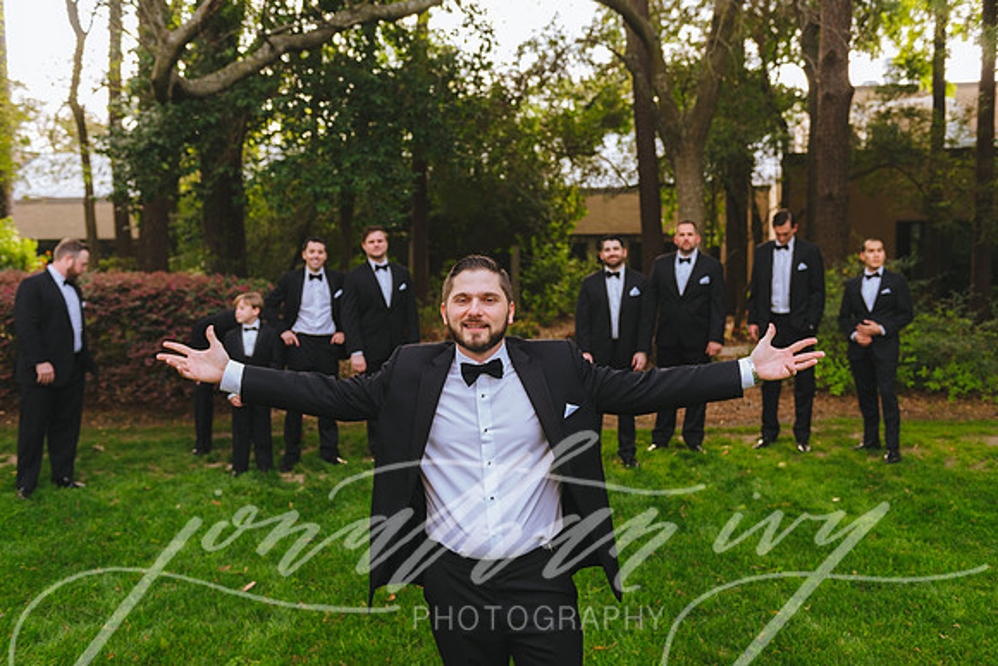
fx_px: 970
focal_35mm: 35
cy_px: 333
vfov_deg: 37.9
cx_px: 499
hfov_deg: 54.4
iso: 400
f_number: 3.5
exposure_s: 1/400
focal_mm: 35
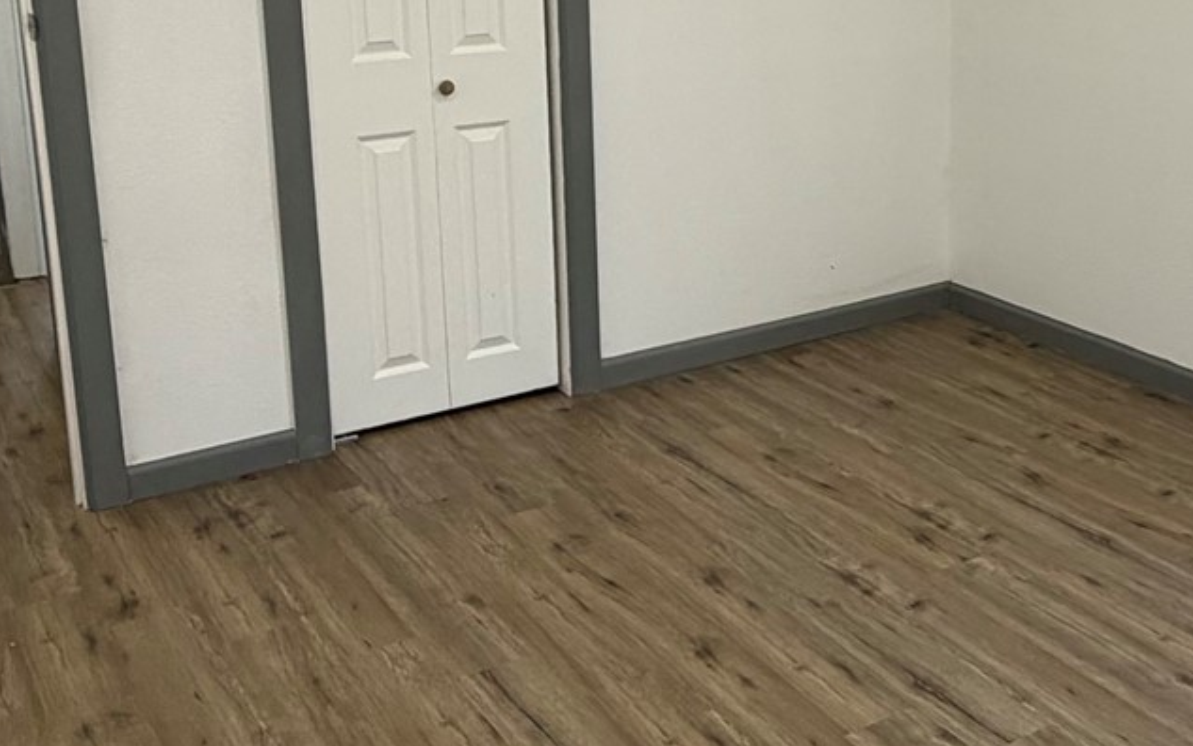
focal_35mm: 48
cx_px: 918
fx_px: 1561
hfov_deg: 40.5
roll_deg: -0.6
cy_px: 179
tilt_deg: -13.2
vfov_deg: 26.5
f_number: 2.2
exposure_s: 1/121
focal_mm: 2.22
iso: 160
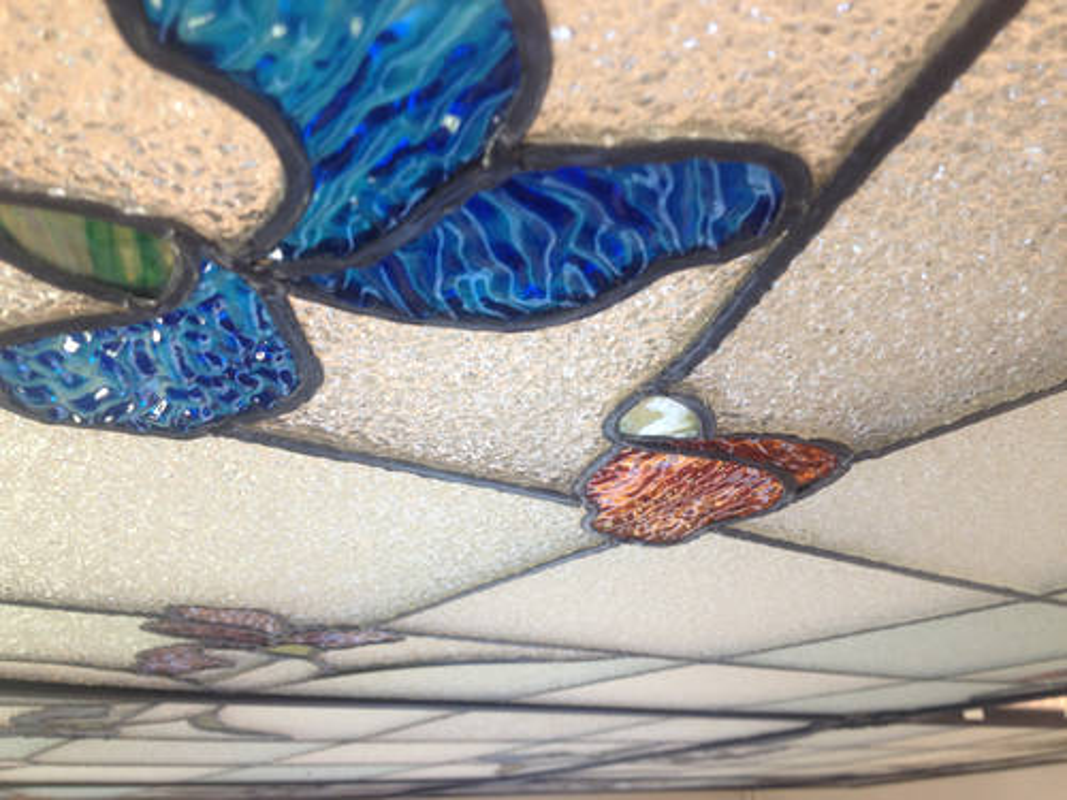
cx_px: 534
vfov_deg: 40.7
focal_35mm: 35
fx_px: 1079
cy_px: 400
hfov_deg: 52.6
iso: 64
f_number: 2.4
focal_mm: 4.28
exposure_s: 1/20
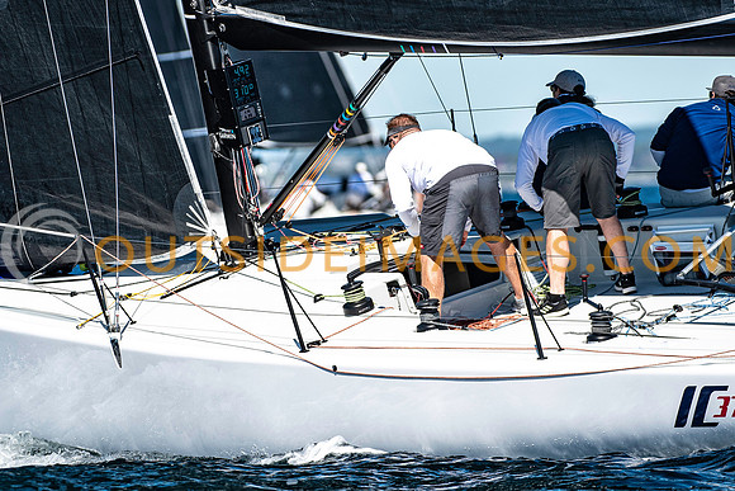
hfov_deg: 3.4
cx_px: 220
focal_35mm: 610
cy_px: 147
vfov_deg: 2.3
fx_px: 12458
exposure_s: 1/2000
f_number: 5
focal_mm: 290
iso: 320
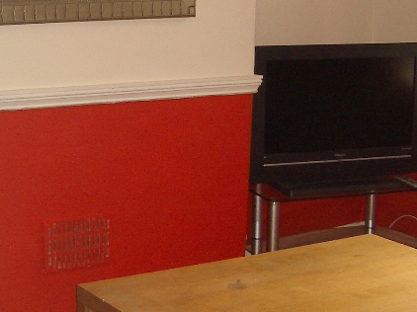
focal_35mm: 85
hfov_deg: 23.0
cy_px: 149
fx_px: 1023
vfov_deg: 17.3
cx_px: 160
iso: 100
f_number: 2.6
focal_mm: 5.8
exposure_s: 1/60
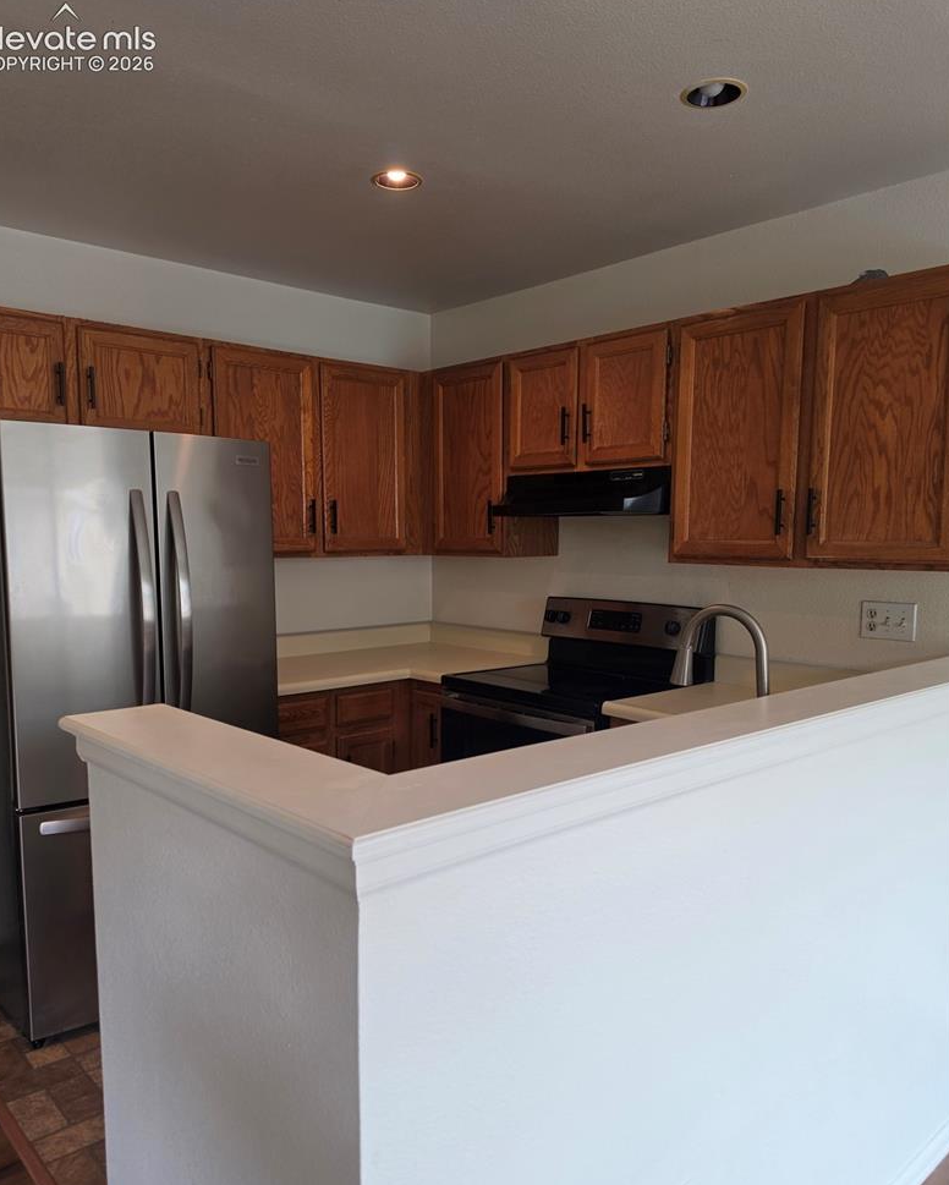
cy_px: 646
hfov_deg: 56.8
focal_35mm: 25
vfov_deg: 67.9
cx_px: 462
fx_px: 877
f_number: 1.4
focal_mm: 6.5
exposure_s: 1/120
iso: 64
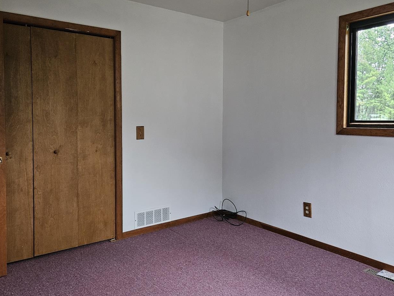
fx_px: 341
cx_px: 218
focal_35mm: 30
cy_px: 130
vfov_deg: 46.7
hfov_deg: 59.8
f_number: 1.8
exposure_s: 1/120
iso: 1000
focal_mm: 5.4
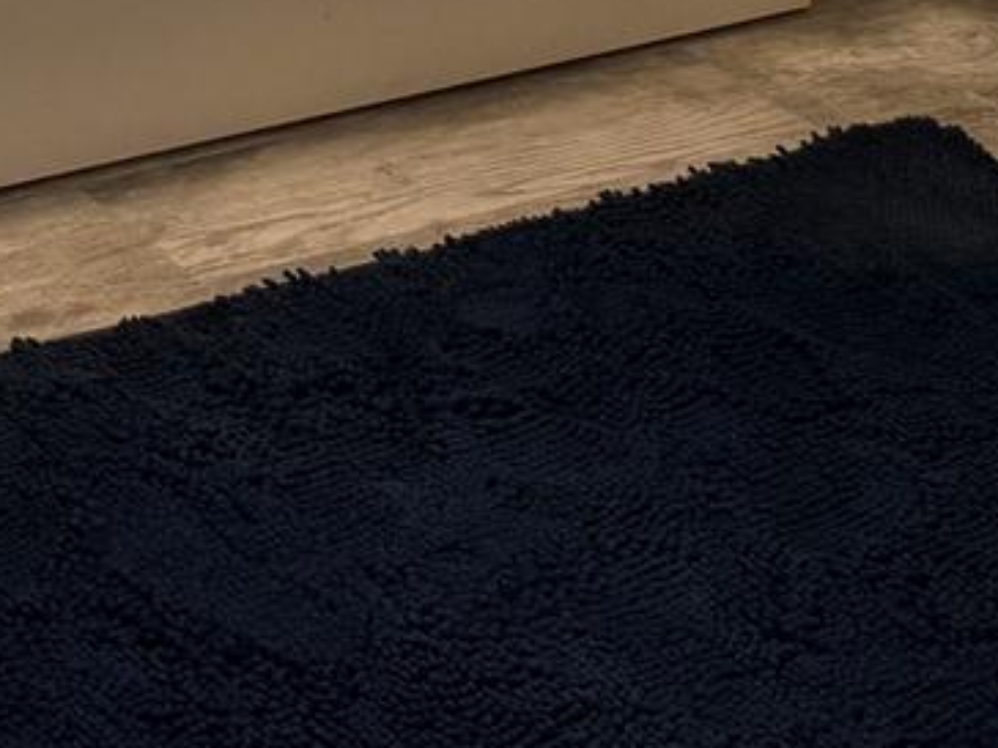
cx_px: -584
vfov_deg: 9.9
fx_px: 3892
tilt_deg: -12.2
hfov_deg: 13.6
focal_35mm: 135
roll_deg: -1.2
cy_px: -940
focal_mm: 6.76
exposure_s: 1/60
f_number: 1.78
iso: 250
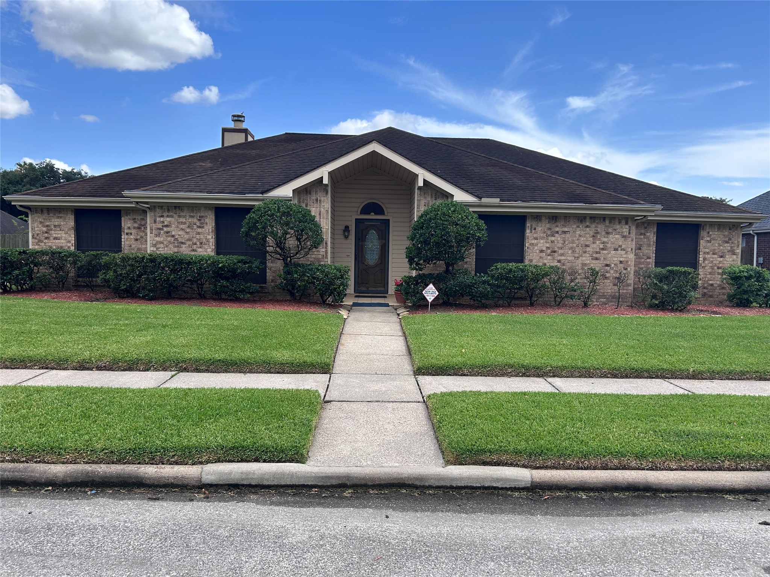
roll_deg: -1.2
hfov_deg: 67.3
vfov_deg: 53.1
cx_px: 385
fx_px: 578
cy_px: 288
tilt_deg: -2.2
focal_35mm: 26
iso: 50
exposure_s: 1/1934
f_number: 1.5
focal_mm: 5.7
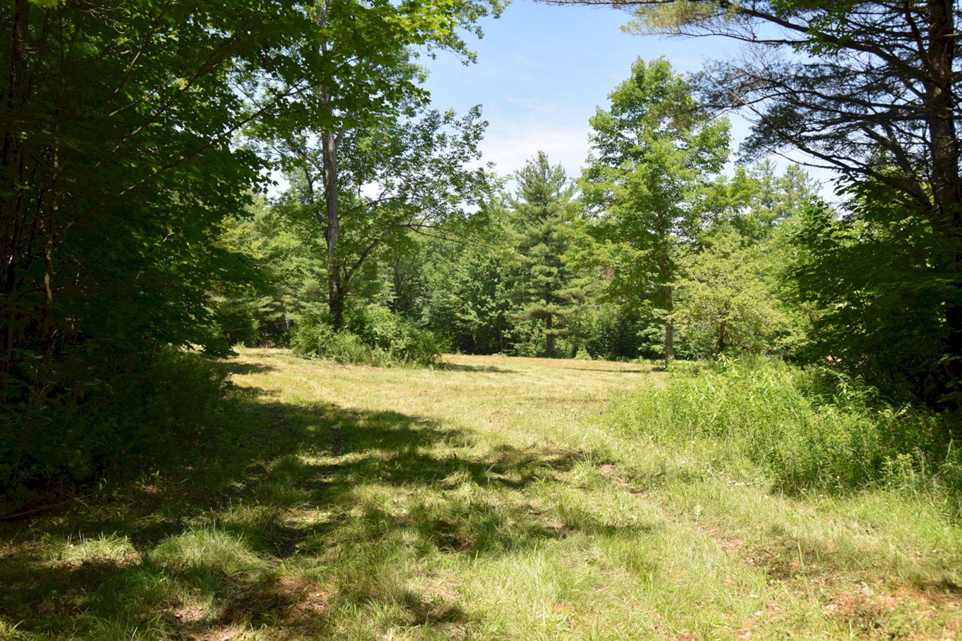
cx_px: 481
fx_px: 1042
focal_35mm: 39
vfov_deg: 34.2
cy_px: 320
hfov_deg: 49.6
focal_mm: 26
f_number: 8
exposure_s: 1/250
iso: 200
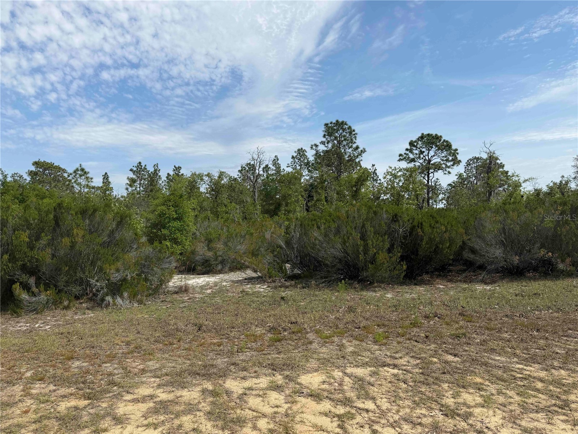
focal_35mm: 24
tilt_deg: -1.0
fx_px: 401
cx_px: 289
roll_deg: +0.9
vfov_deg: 56.8
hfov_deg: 71.6
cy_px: 217
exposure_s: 1/5714
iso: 80
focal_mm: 6.76
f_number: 1.78
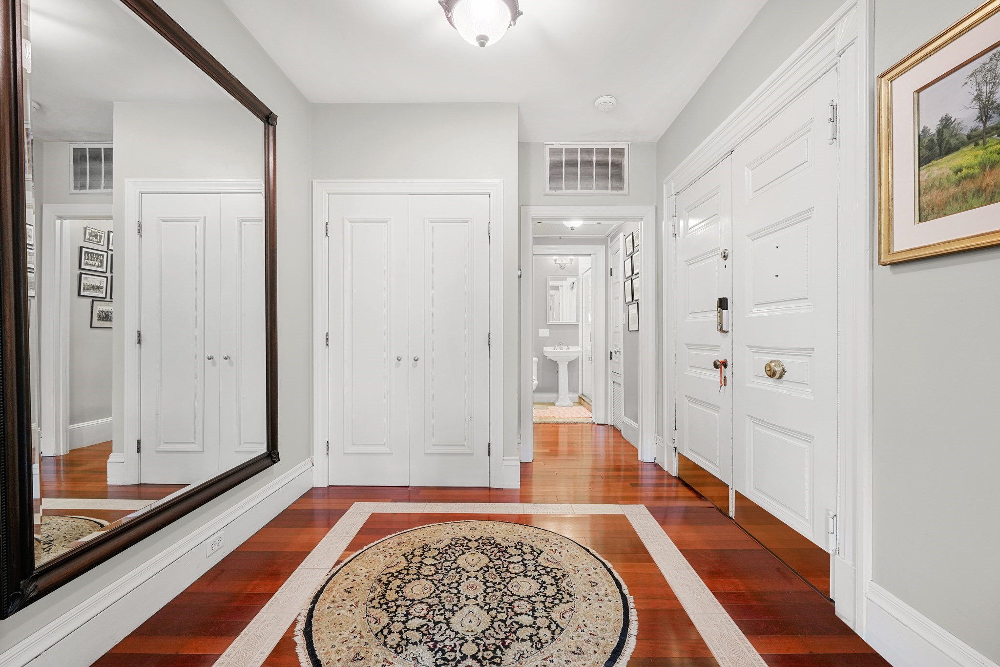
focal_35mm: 15
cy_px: 334
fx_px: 417
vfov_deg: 77.3
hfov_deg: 100.4
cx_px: 500
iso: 800
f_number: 9
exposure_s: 1/2.5
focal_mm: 15
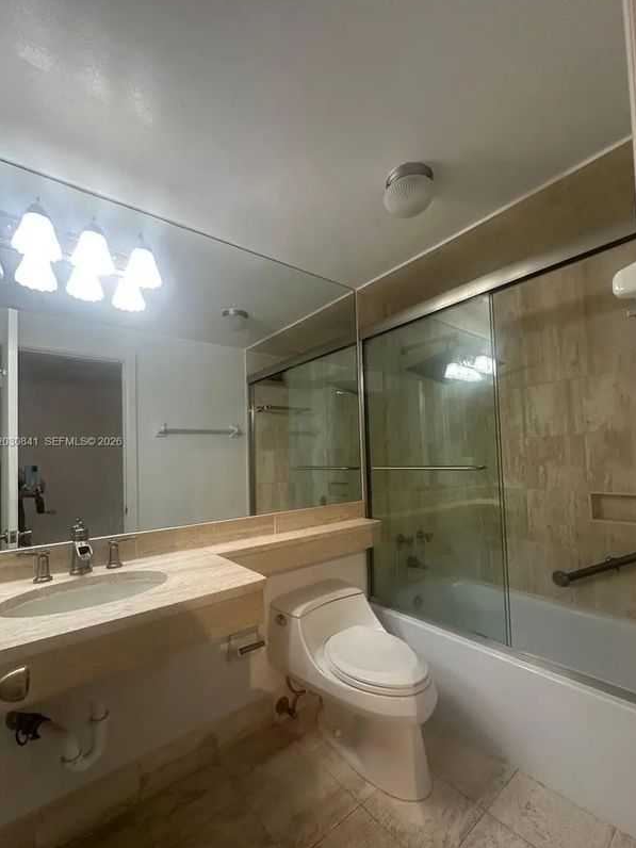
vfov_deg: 98.1
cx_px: 323
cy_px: 443
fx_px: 367
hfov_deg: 81.7
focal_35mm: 15
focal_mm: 2.22
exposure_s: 1/60
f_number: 2.2
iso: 200
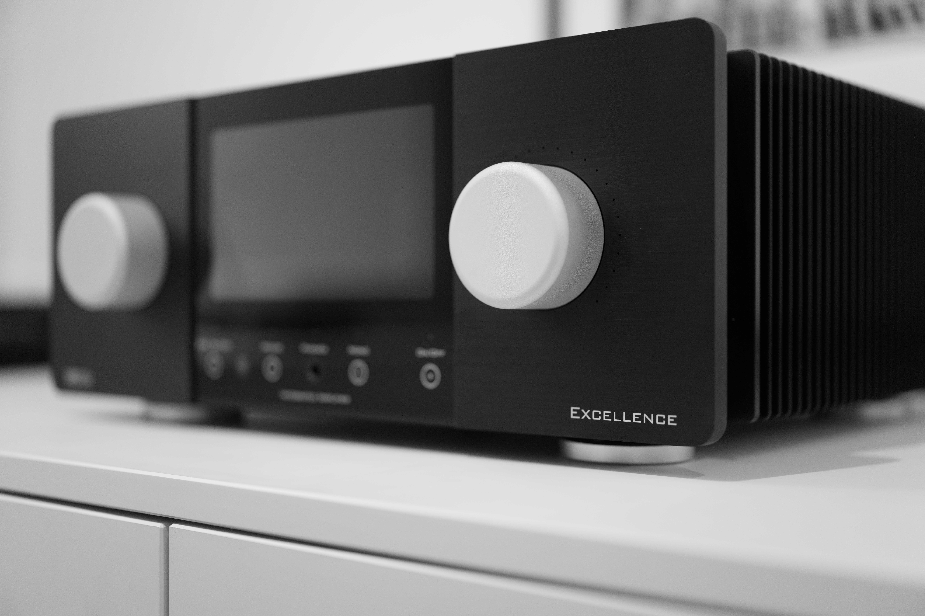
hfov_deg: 39.6
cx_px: 462
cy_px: 308
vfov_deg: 27.0
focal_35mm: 50
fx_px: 1284
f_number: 2
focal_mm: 50
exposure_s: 1/100
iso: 640
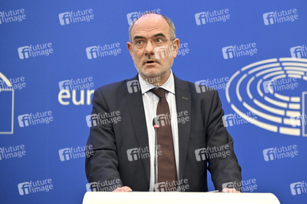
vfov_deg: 11.0
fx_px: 1065
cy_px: 102
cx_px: 154
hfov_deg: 16.4
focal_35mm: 125
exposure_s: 1/250
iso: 800
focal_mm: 125
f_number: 2.8
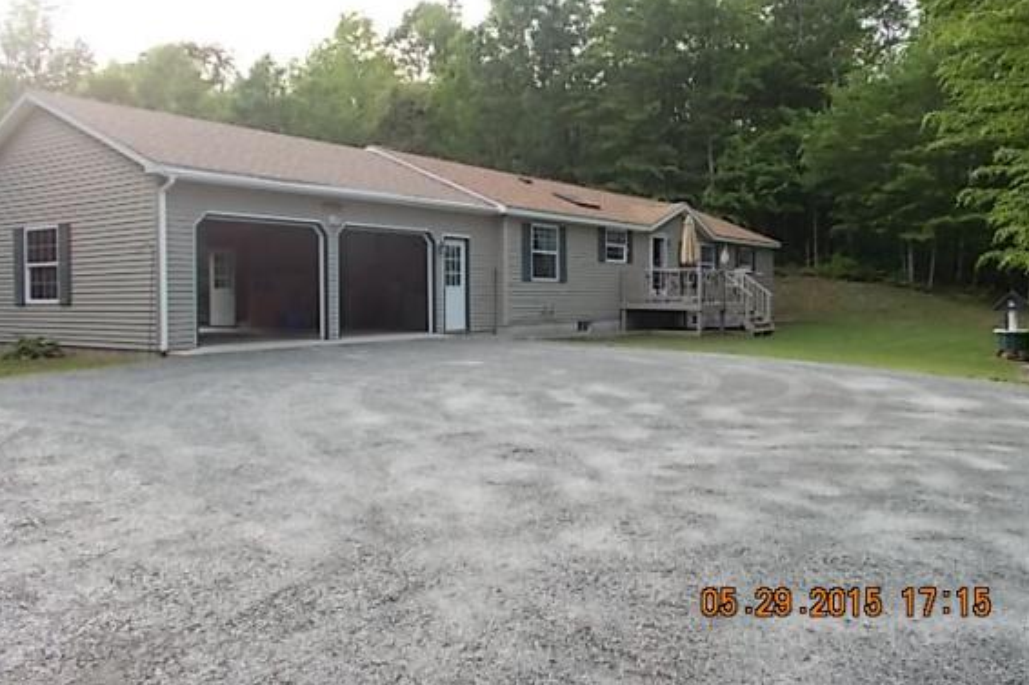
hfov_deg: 58.7
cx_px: 516
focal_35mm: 32
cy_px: 300
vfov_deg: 41.0
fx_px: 914
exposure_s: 1/125
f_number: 3.4
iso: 80
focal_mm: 5.3
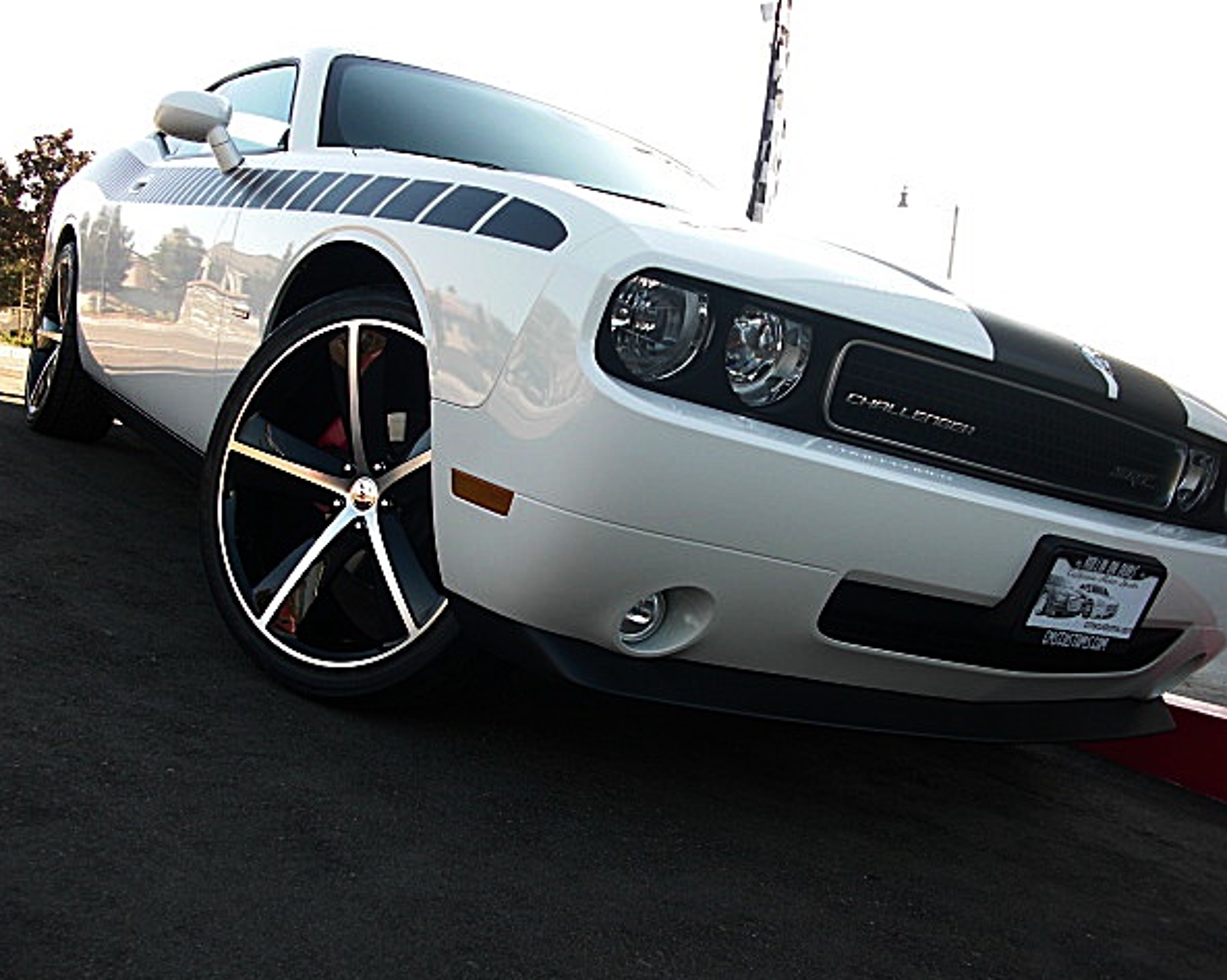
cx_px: 643
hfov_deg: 47.9
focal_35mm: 38
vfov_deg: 39.1
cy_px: 489
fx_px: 1379
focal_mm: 6.3
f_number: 2.8
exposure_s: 1/160
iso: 50
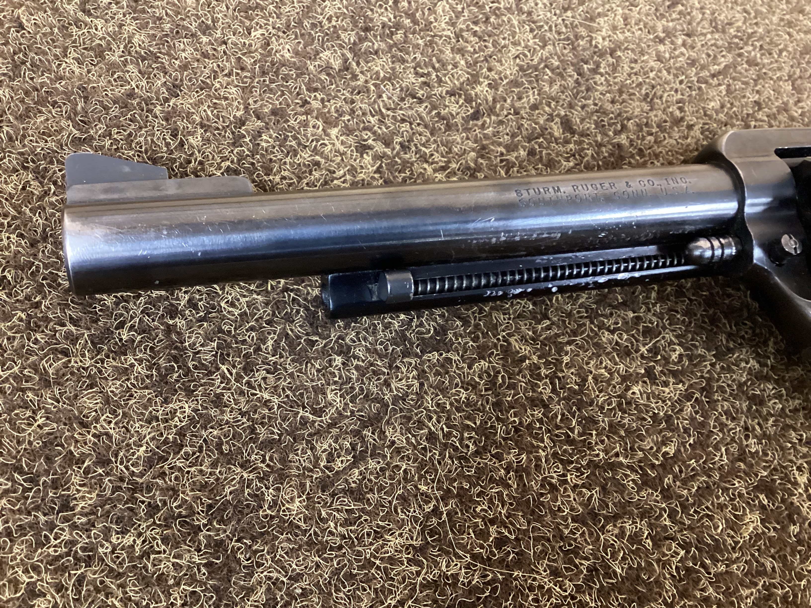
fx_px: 726
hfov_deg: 58.4
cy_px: 304
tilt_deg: -57.7
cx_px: 406
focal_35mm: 31
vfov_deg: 45.4
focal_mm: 3.3
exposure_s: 1/30
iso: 640
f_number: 2.4
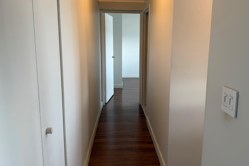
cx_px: 132
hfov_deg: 63.6
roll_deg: +0.1
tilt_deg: -8.6
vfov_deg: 44.9
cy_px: 75
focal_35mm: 29
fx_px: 201
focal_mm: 6.76
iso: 125
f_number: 1.78
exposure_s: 1/60
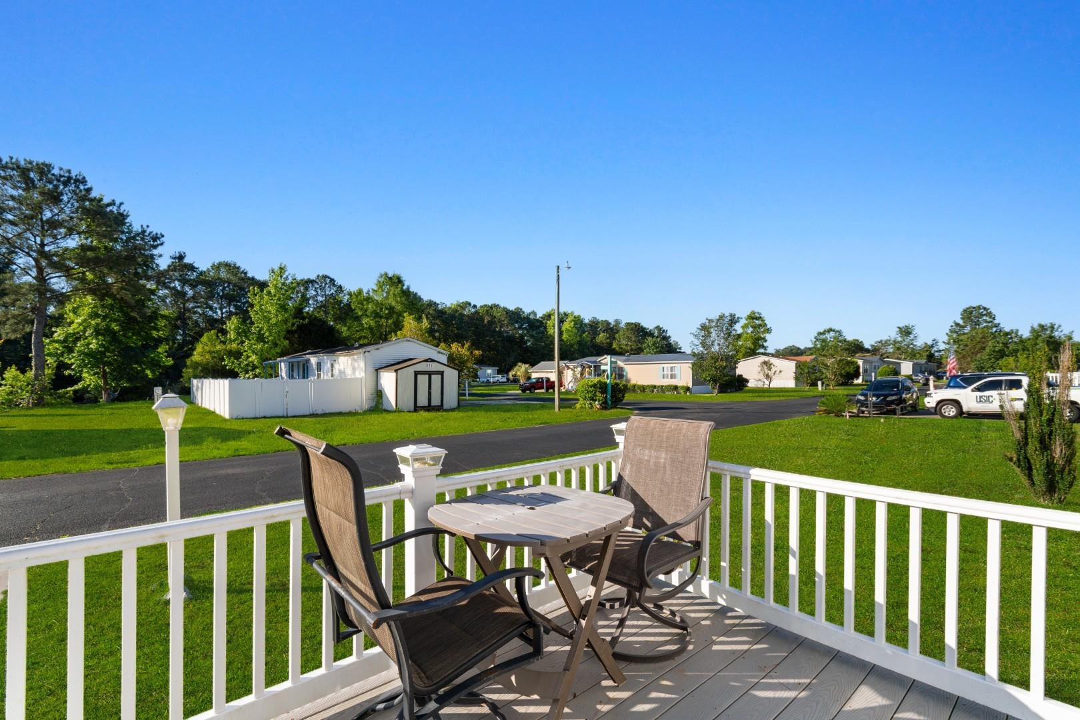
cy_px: 360
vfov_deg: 77.3
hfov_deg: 100.4
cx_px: 540
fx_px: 450
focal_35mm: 15
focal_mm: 10
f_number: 7.1
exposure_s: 1/200
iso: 100
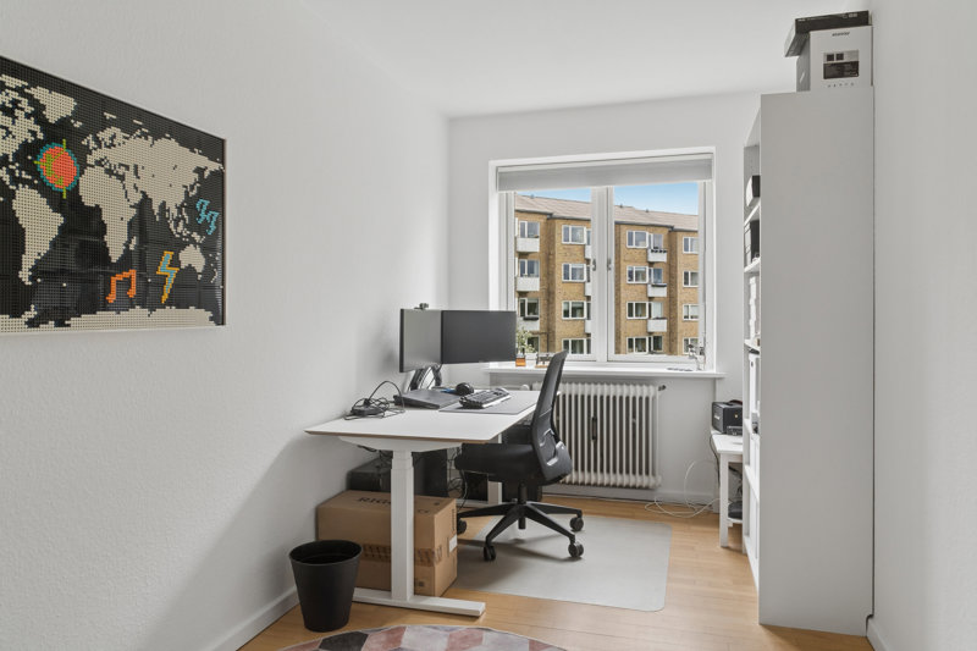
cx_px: 488
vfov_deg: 53.1
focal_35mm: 24
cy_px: 326
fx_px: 651
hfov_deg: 73.8
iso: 200
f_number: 8
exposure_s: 1/125
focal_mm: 16
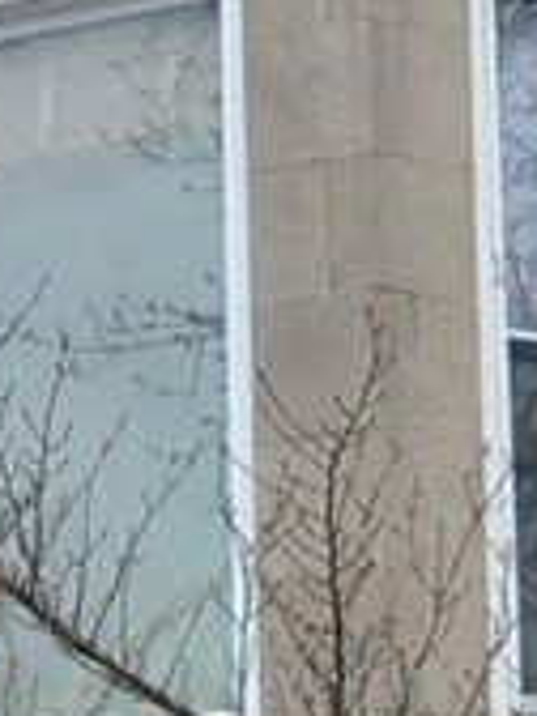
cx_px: -271
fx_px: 6653
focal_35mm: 322
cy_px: 1607
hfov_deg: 4.6
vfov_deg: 6.0
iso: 200
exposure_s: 1/250
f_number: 8
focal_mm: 23
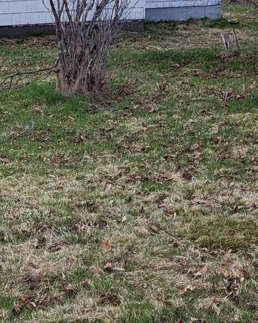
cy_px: 76
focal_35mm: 100
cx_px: -201
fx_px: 954
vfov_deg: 19.0
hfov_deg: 13.8
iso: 40
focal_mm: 5.4
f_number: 1.8
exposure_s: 1/1055
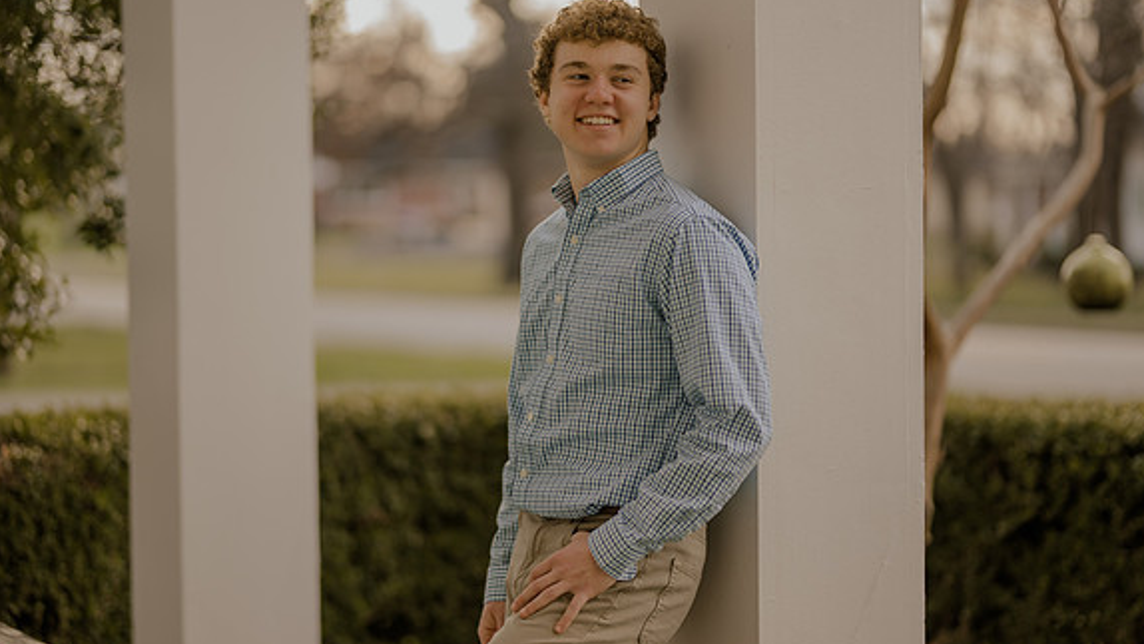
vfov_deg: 13.4
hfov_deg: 23.7
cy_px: 294
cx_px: 572
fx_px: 2730
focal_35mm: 90
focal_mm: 85
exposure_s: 1/500
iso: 100
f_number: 1.4
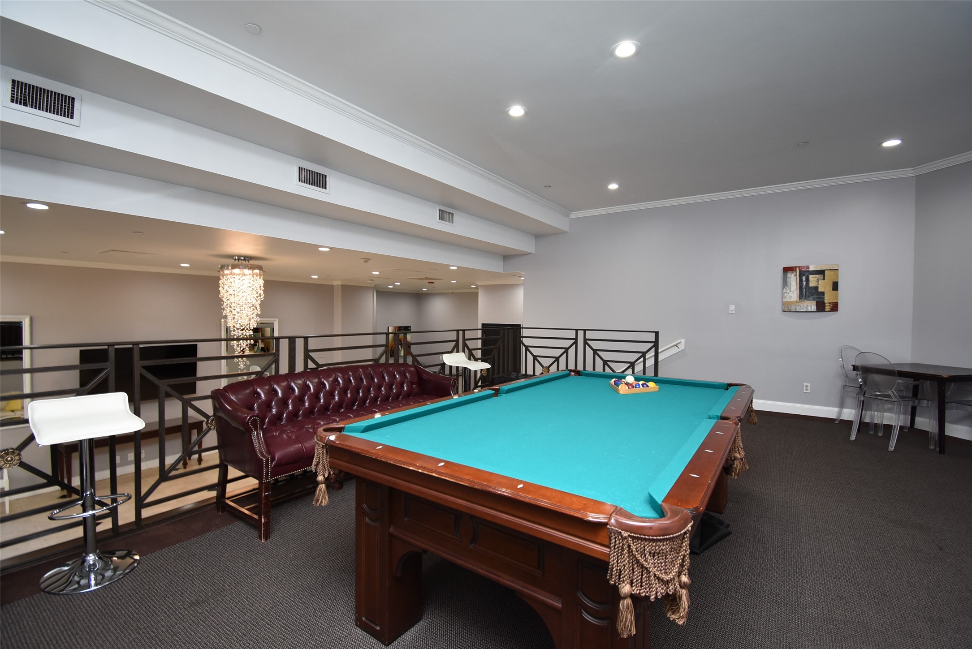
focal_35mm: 15
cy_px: 324
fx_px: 405
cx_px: 486
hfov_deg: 100.4
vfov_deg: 77.4
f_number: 4.5
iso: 500
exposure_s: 1/40
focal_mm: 10
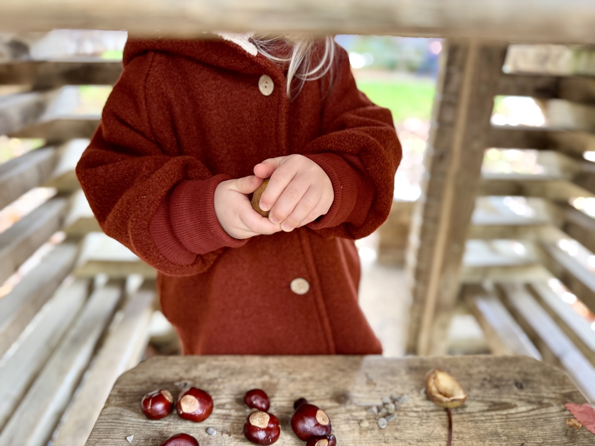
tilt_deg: -24.6
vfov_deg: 56.8
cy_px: 223
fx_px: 413
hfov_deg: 71.6
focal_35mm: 24
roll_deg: -1.9
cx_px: 298
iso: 250
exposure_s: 1/60
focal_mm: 6.76
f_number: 1.78
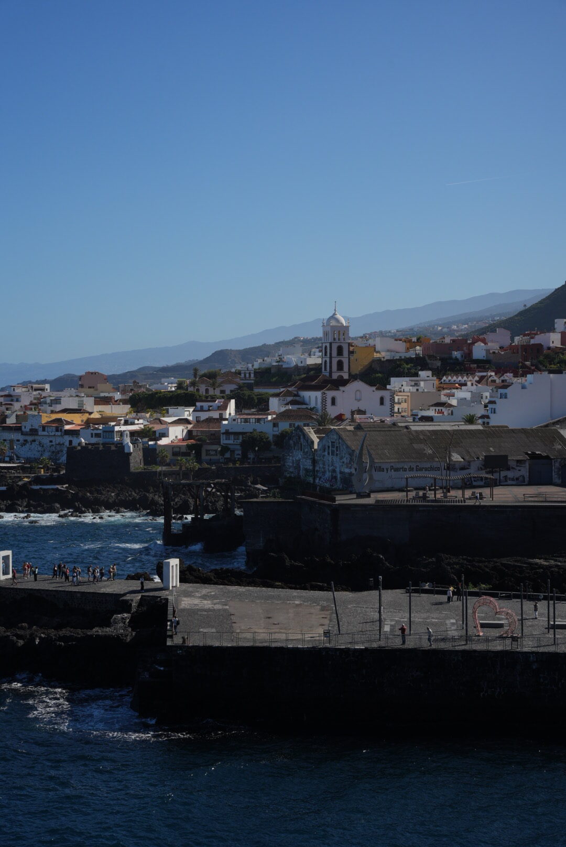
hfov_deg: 22.1
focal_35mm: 62
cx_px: 283
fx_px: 1450
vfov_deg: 32.6
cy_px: 424
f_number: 9
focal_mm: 61.6
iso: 500
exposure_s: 1/2500
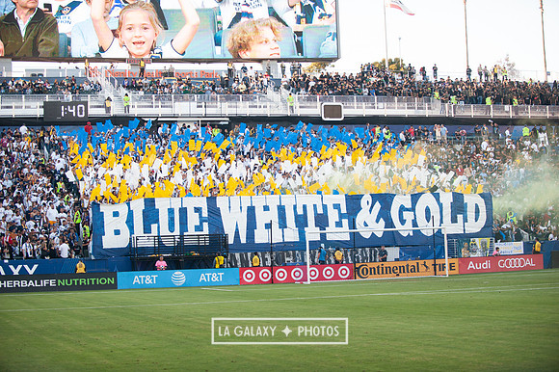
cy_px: 186
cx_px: 280
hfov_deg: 26.0
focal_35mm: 78
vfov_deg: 17.5
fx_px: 1210
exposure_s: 1/1250
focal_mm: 78
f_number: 2.8
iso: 800
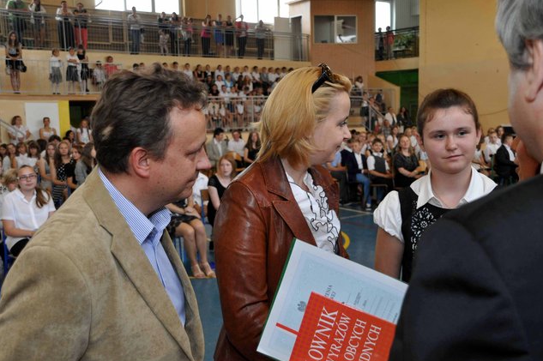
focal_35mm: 39
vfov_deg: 34.6
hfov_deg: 50.1
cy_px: 184
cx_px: 278
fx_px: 580
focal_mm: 25
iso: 800
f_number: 6.3
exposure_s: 1/125
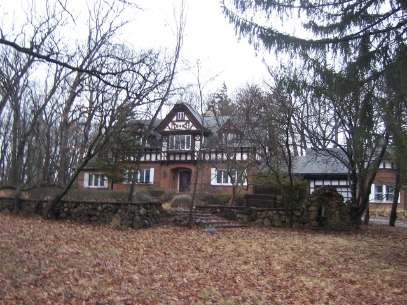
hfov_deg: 51.4
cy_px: 152
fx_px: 423
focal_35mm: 36
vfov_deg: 39.7
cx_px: 204
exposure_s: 1/60
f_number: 2.8
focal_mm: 6.2
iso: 125
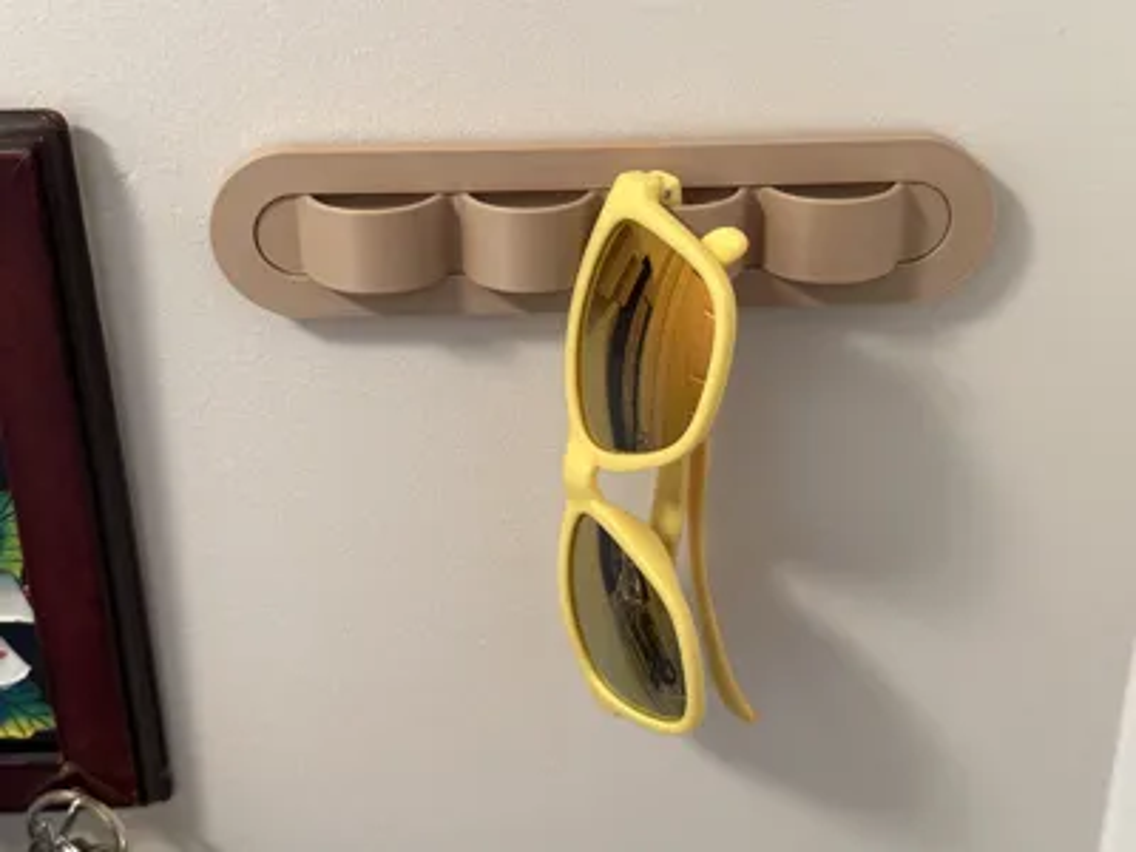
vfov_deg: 30.3
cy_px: 426
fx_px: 1575
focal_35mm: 48
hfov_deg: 39.7
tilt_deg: -26.6
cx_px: 568
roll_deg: +1.0
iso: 250
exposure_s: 1/60
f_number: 1.78
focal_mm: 6.86
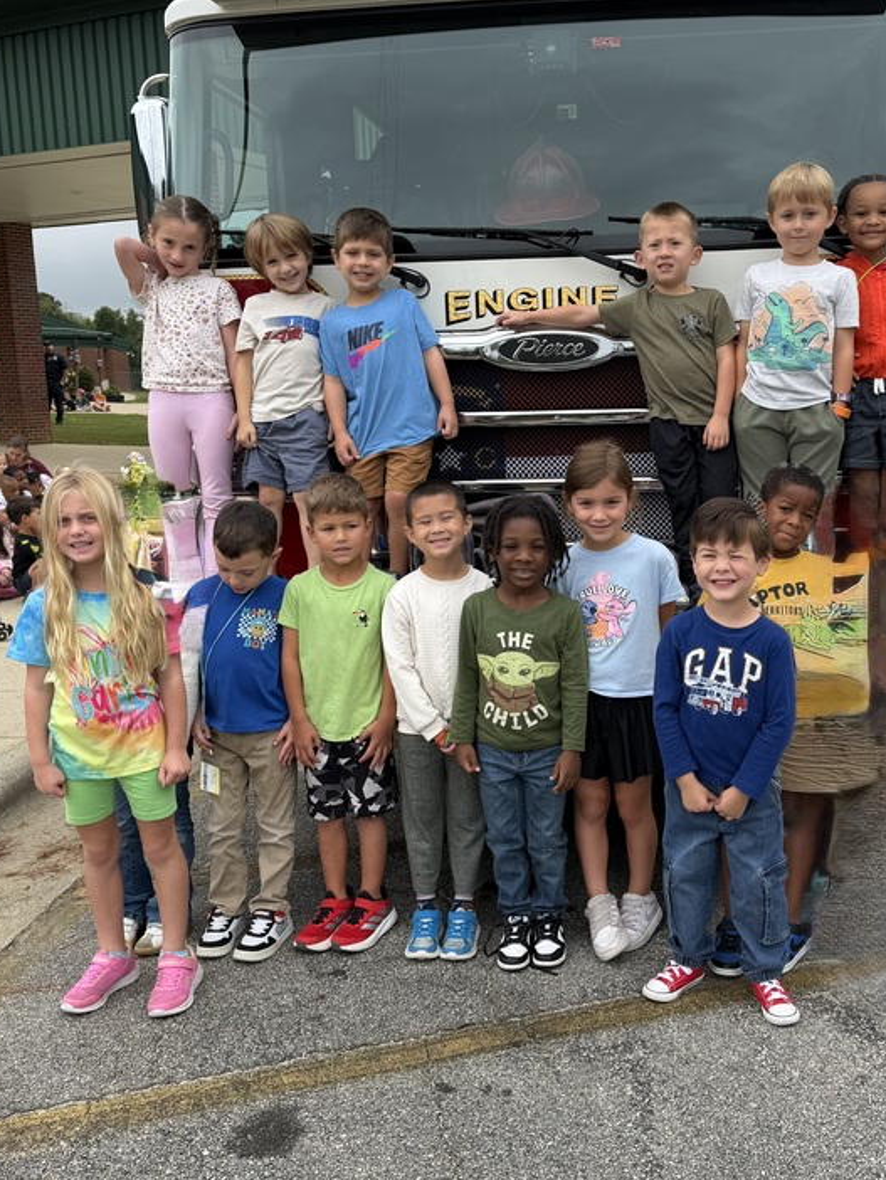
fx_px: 1194
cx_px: 568
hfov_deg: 40.4
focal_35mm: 35
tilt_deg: -10.2
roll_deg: +0.9
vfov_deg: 52.6
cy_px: 588
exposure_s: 1/1385
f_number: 1.78
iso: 80
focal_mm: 6.76
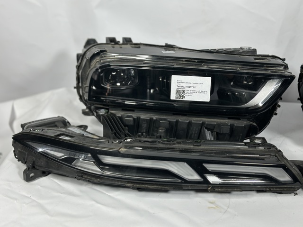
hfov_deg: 39.7
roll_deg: -0.5
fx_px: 420
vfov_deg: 30.2
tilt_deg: -26.3
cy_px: 114
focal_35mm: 48
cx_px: 152
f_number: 1.78
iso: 64
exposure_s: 1/50
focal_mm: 6.86
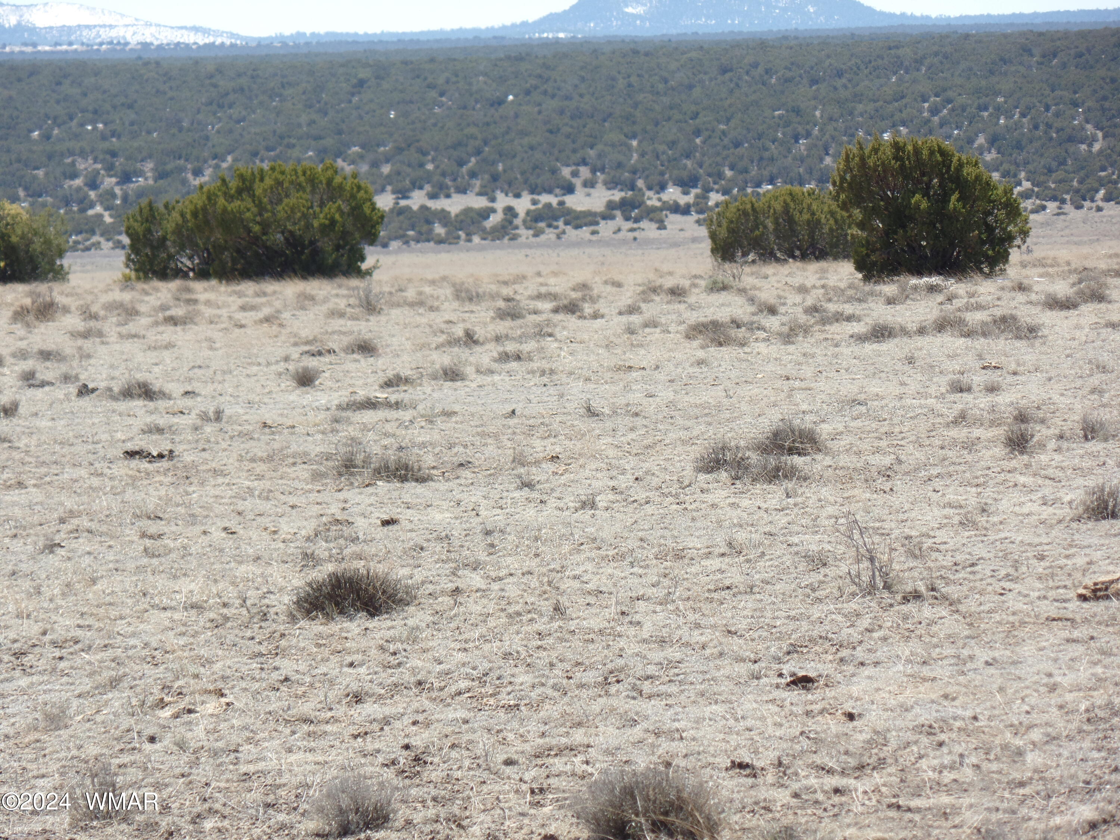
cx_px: 560
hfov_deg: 9.1
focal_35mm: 217
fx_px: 7021
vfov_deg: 6.8
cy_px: 420
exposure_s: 1/250
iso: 80
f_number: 4.8
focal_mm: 38.6
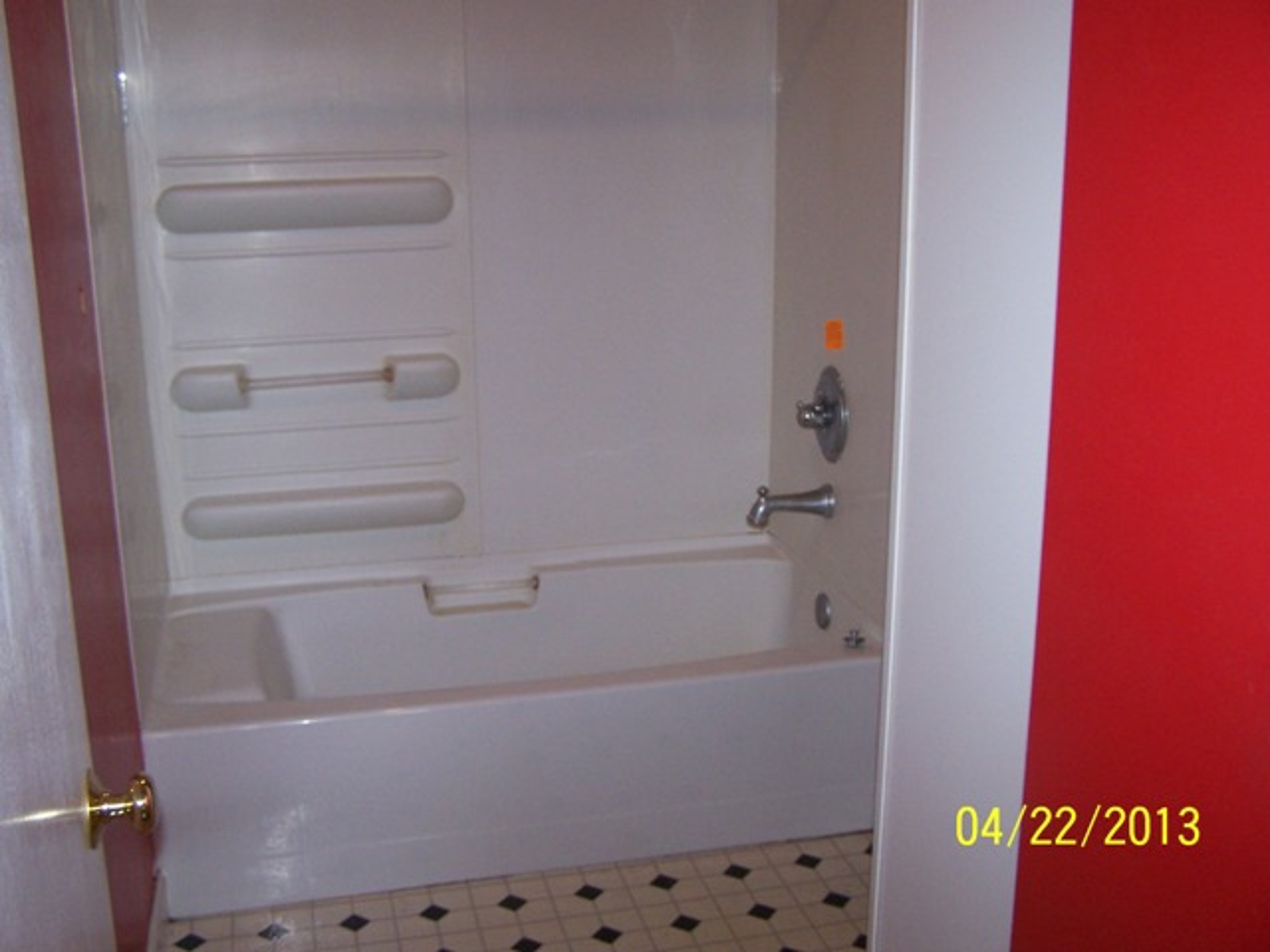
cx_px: 635
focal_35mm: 38
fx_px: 1394
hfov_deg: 49.0
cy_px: 476
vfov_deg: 37.7
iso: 140
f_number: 2.8
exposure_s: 1/60
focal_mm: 6.3
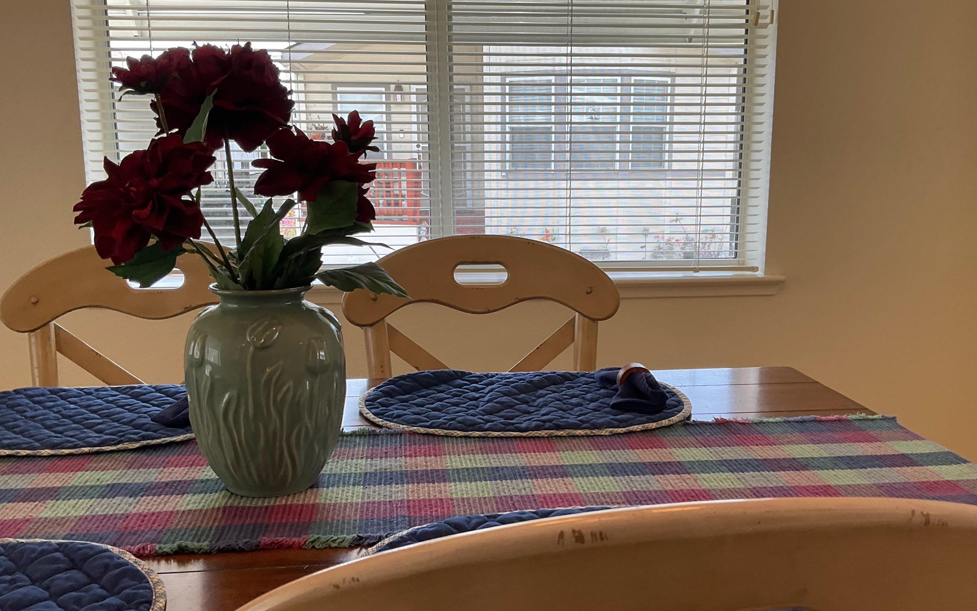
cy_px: 332
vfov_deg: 36.3
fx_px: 932
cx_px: 498
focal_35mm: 35
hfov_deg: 55.3
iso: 20
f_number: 1.8
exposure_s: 1/120
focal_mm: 3
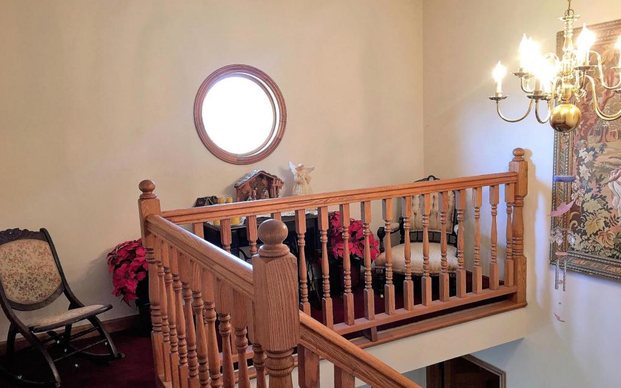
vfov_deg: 40.5
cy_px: 222
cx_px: 311
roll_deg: +0.7
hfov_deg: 61.2
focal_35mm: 31
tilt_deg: -8.5
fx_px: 525
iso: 40
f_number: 2.2
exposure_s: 1/15
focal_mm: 4.15
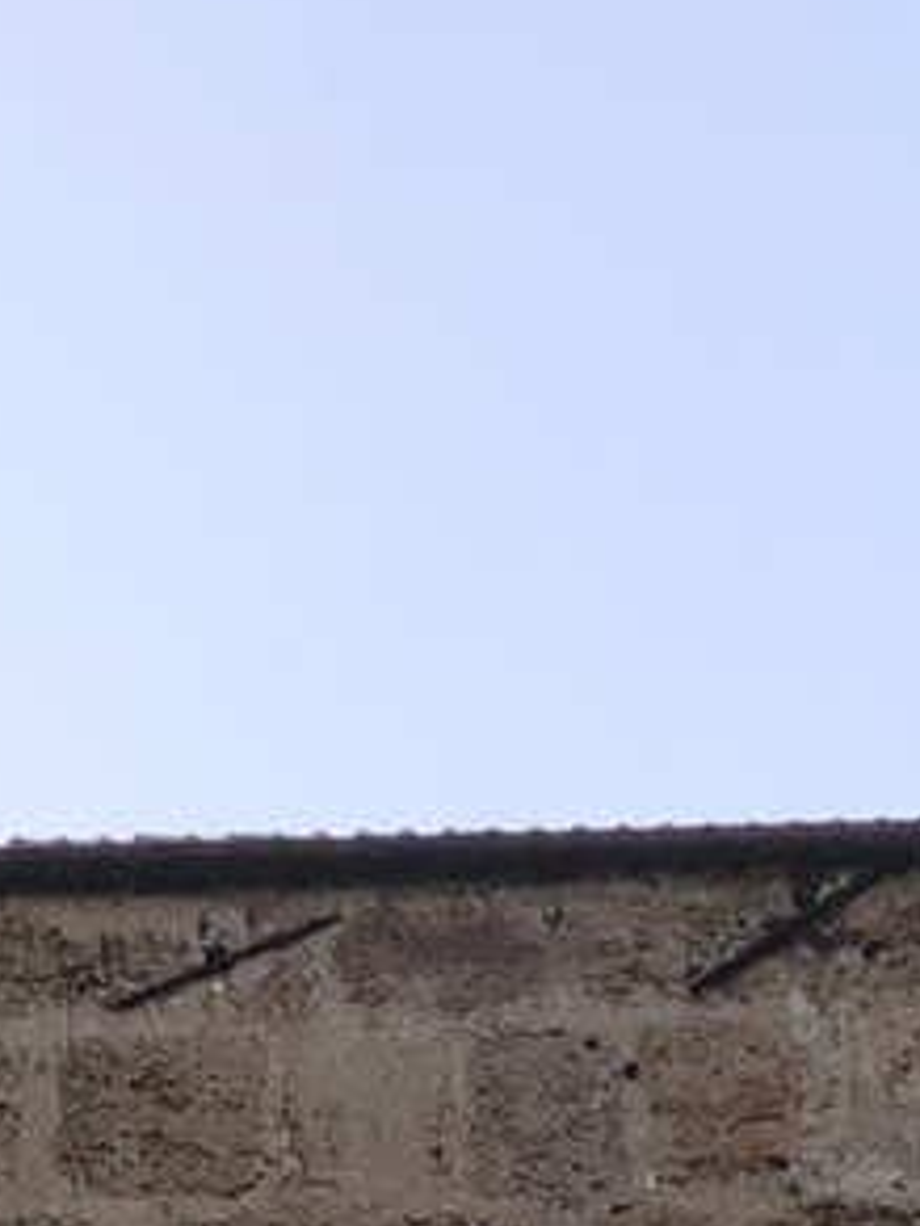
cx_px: 773
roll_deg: +2.8
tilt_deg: +9.8
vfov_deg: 6.6
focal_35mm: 285
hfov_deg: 5.2
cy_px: 2821
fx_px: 10099
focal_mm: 6
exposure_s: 1/917
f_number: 2.4
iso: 16
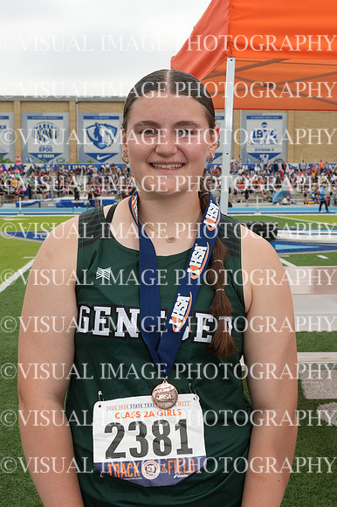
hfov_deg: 22.6
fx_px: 843
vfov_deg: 33.4
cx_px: 168
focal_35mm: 60
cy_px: 254
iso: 125
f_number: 11
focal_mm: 40
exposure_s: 1/125
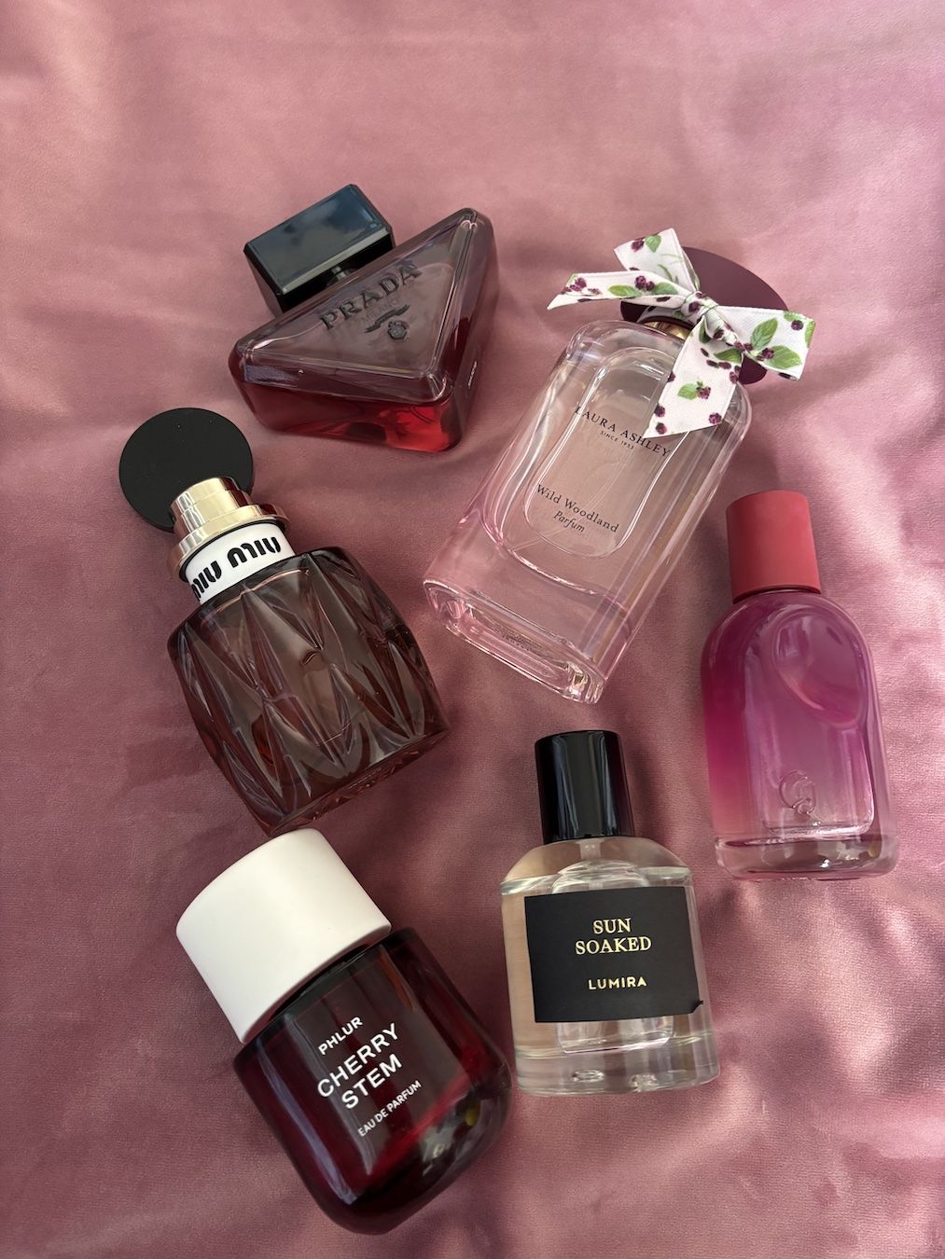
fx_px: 946
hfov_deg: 53.1
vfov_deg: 67.3
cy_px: 630
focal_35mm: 26
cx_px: 472
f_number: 1.6
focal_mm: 5.96
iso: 500
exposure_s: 1/57
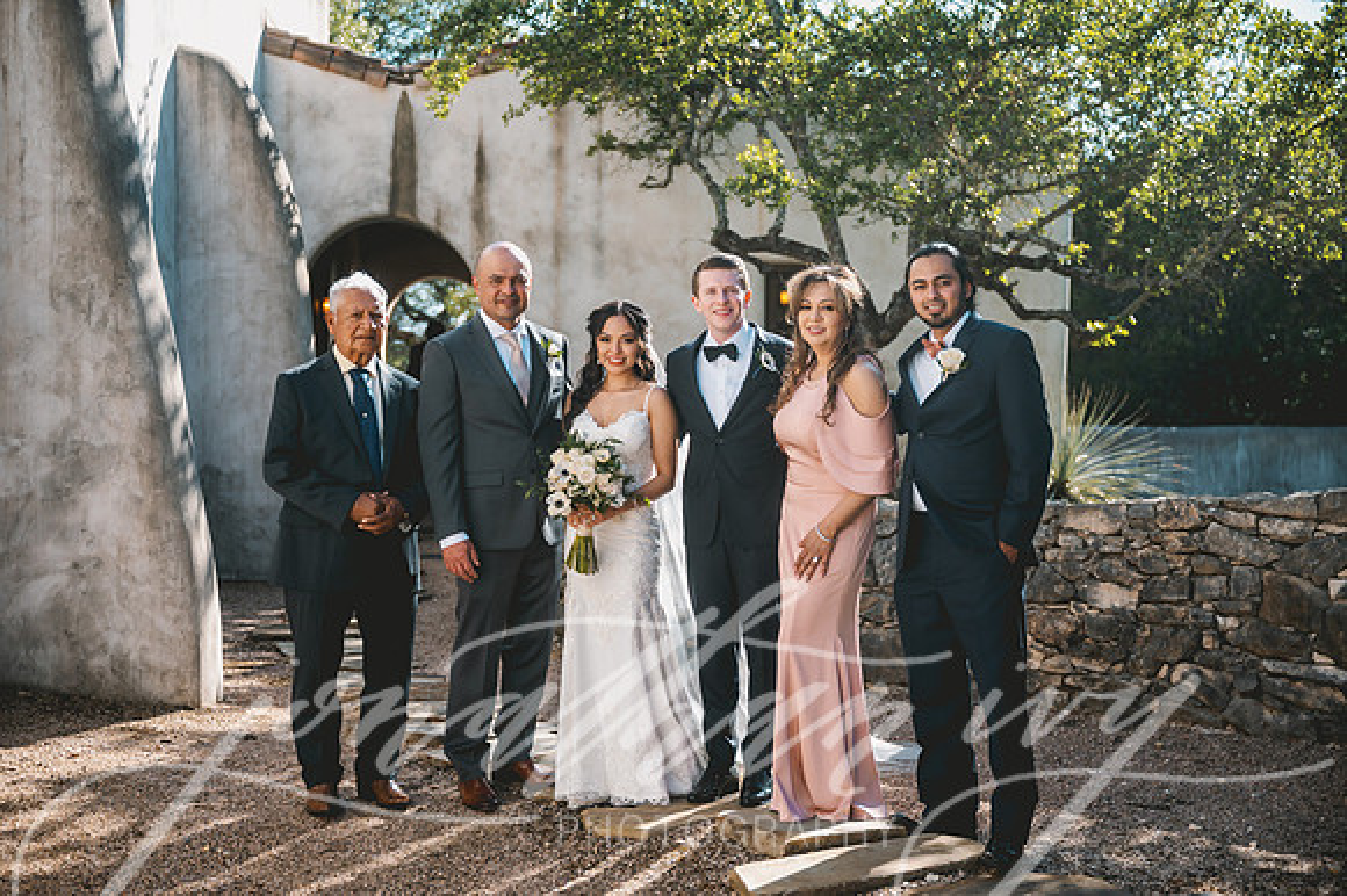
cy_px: 448
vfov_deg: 26.5
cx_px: 674
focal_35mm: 51
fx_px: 1907
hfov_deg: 38.9
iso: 100
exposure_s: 1/2000
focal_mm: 51
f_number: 2.8
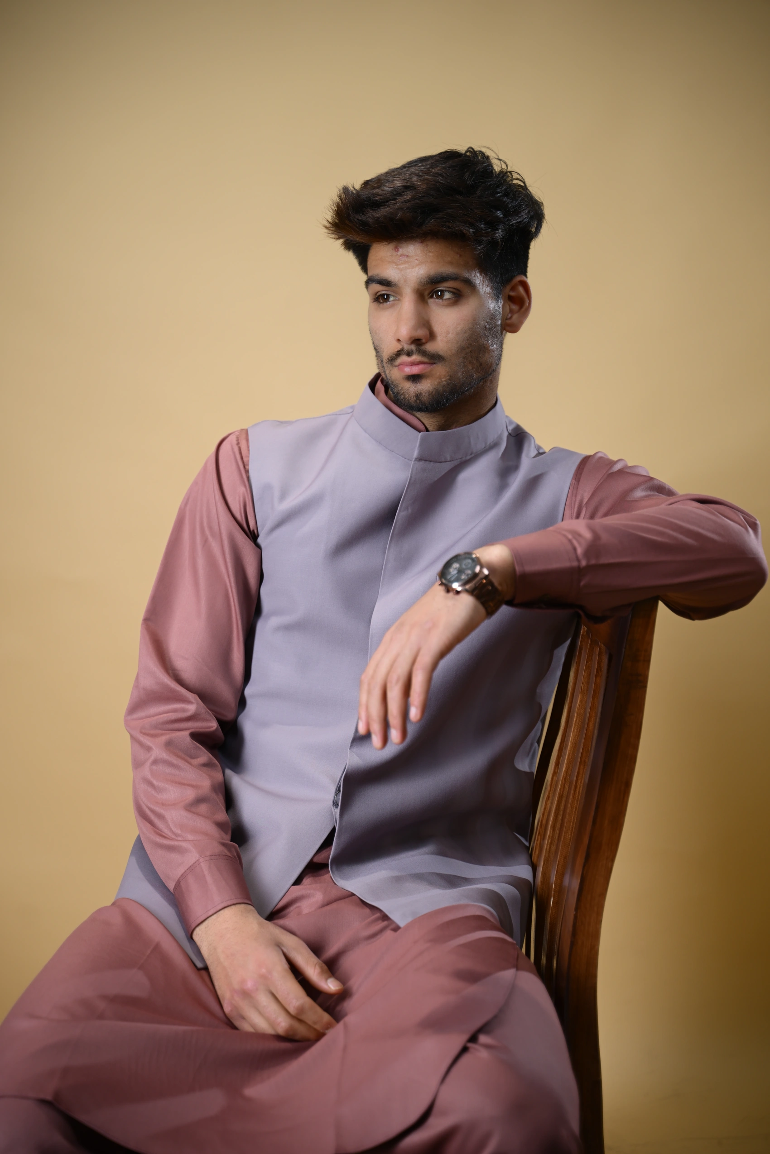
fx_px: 1989
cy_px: 577
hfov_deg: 21.9
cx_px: 385
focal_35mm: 62
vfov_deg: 32.4
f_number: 2.8
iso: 160
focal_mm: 62
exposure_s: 1/125
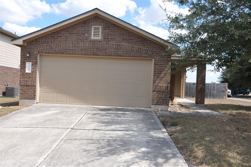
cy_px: 84
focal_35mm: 33
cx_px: 126
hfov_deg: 57.3
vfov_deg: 39.9
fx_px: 230
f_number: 9
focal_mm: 22
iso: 200
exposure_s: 1/320
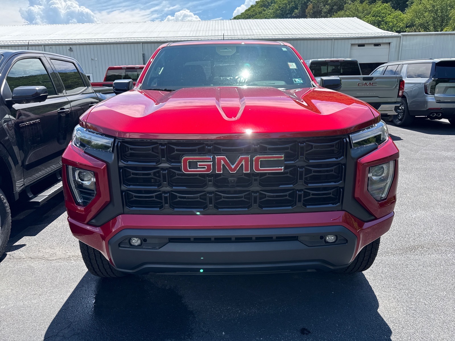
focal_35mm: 24
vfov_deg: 56.8
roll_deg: +1.3
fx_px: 315
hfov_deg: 71.6
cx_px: 228
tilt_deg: -13.7
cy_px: 170
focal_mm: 6.76
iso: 80
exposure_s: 1/1901
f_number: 1.78
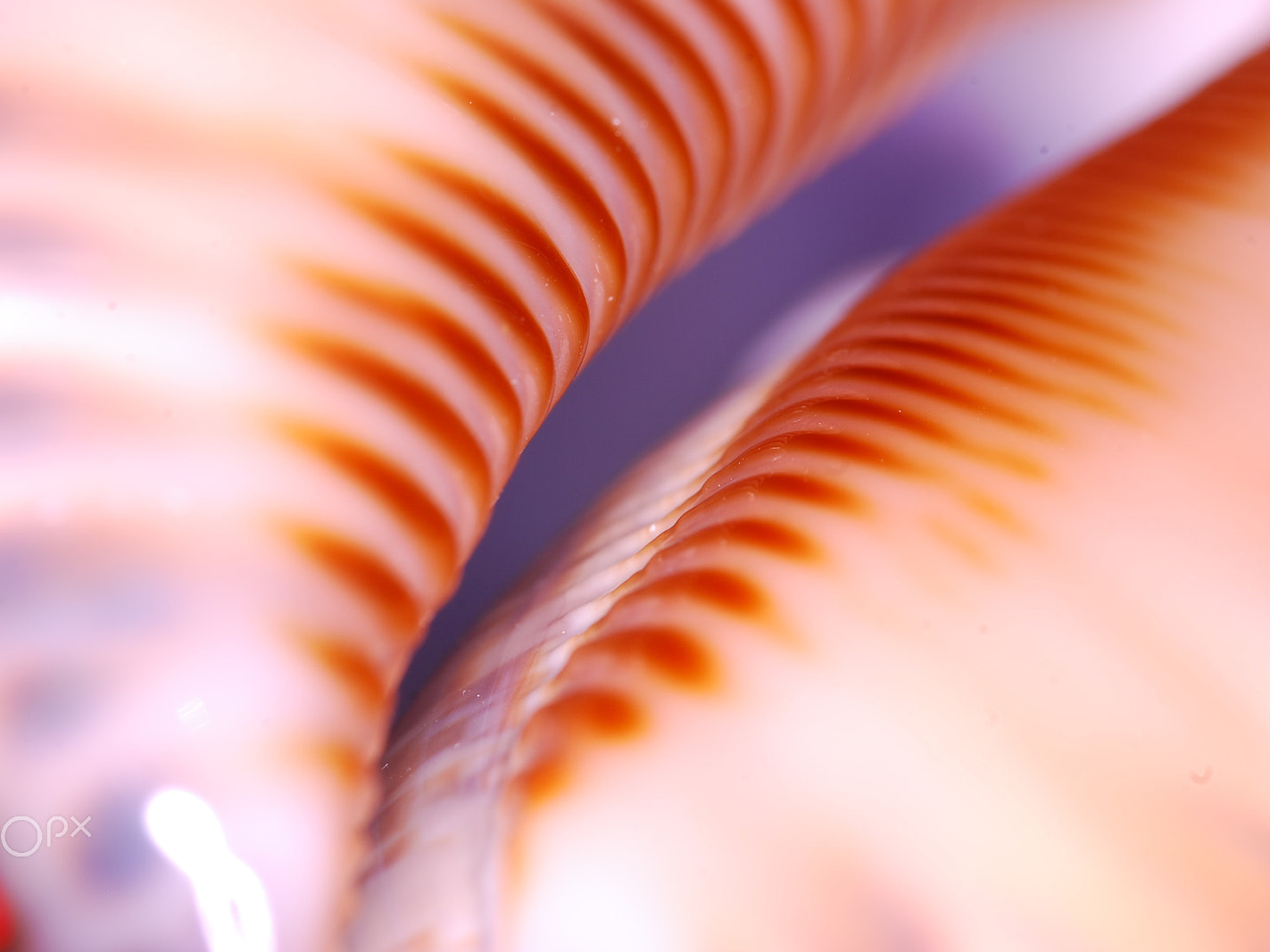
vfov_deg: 8.7
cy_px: 476
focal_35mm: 171
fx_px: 6256
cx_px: 584
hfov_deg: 11.6
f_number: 22
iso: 100
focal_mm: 105
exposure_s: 1/1.3
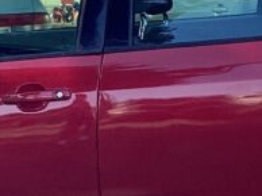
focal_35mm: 164
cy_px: 105
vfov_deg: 9.0
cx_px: 105
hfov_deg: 12.1
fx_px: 1240
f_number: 2.4
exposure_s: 1/201
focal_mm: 3.3
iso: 25
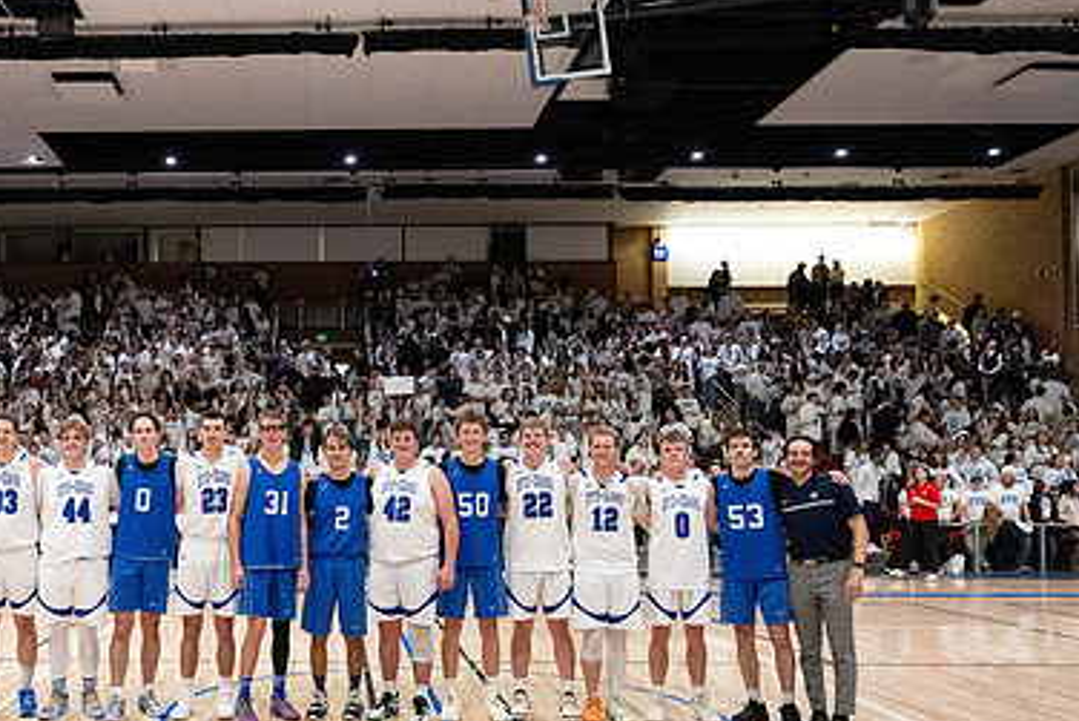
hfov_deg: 51.3
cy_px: 450
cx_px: 296
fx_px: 1079
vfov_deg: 36.7
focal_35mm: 36
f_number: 4
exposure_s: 1/500
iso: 8000
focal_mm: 22.5
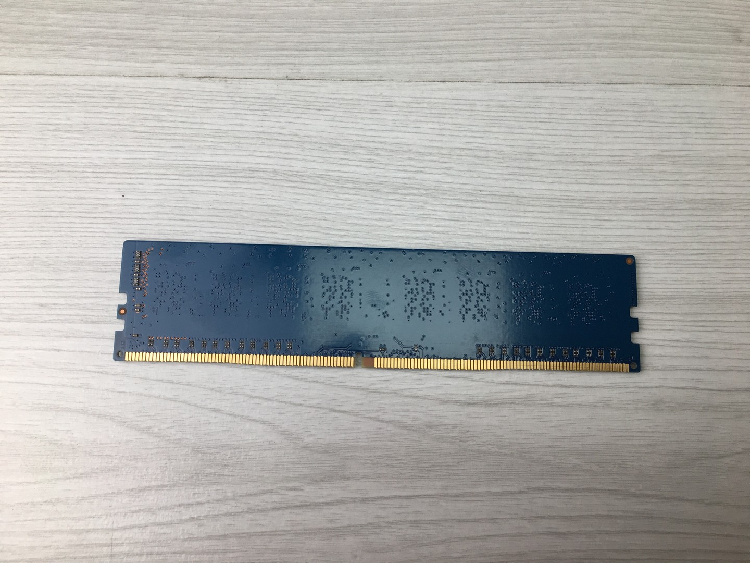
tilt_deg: -79.8
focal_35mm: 29
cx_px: 375
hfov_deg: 61.7
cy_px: 282
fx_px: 628
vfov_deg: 48.2
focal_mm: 4.15
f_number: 2.2
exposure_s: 1/120
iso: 32
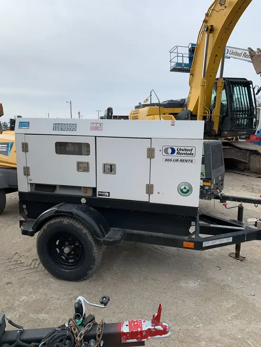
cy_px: 174
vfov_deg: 67.3
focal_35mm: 26
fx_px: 261
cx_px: 130
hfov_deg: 53.1
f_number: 1.8
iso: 25
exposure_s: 1/1748
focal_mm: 4.25
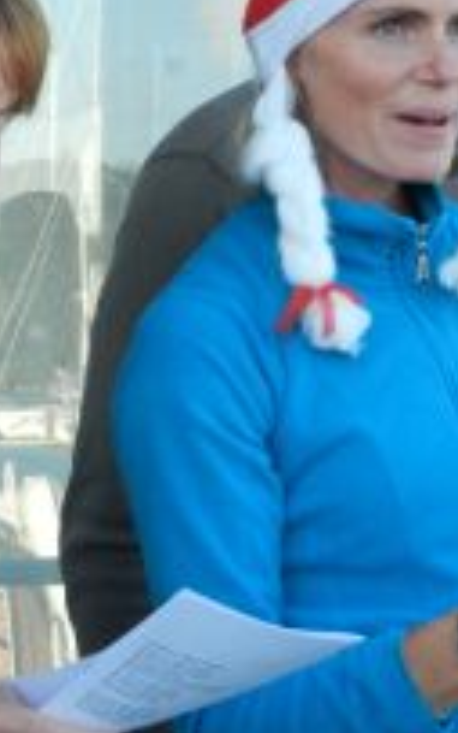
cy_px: 401
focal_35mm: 212
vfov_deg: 9.9
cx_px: -14
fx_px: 4231
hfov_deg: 6.2
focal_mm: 14.1
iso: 400
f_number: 4.8
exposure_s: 1/250
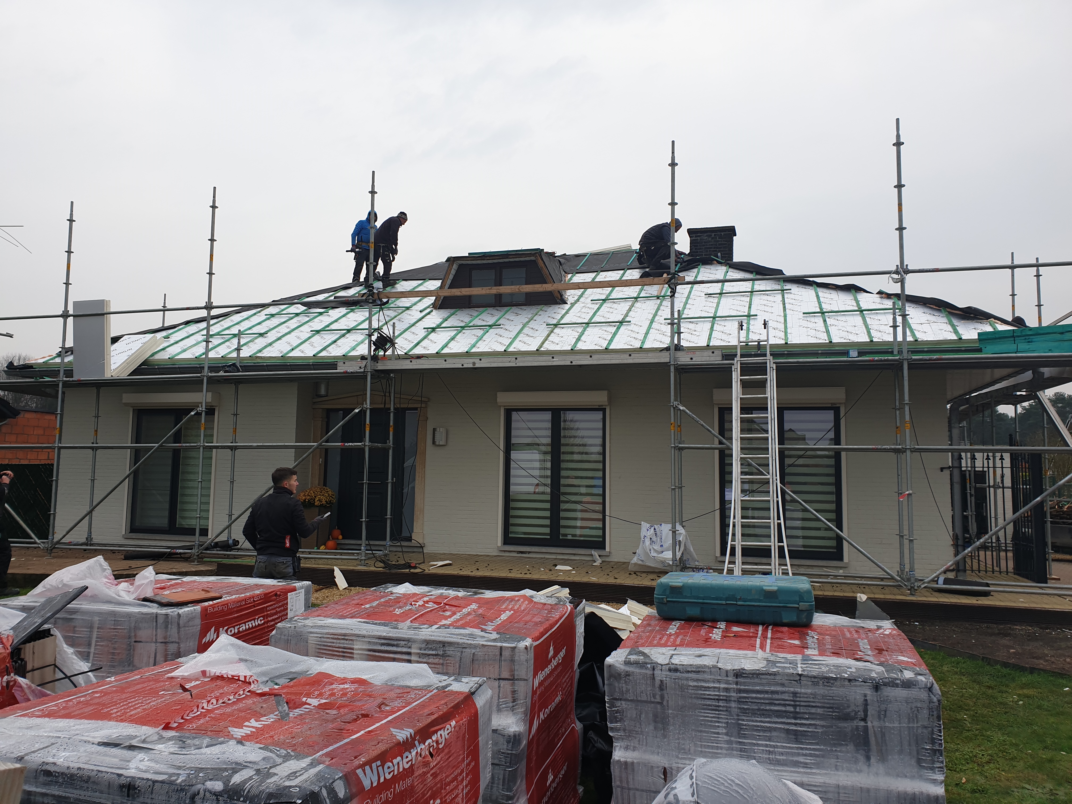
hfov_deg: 67.3
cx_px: 536
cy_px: 402
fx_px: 805
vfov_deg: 53.1
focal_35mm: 26
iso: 50
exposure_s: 1/501
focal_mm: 4.3
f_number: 2.4
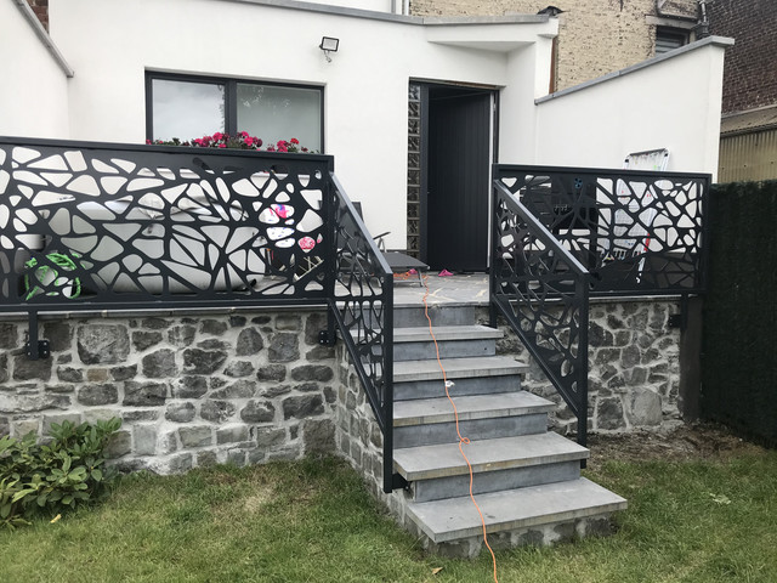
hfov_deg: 63.4
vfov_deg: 49.7
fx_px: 628
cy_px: 292
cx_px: 388
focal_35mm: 28
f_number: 1.8
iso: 20
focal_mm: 3.99
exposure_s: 1/656
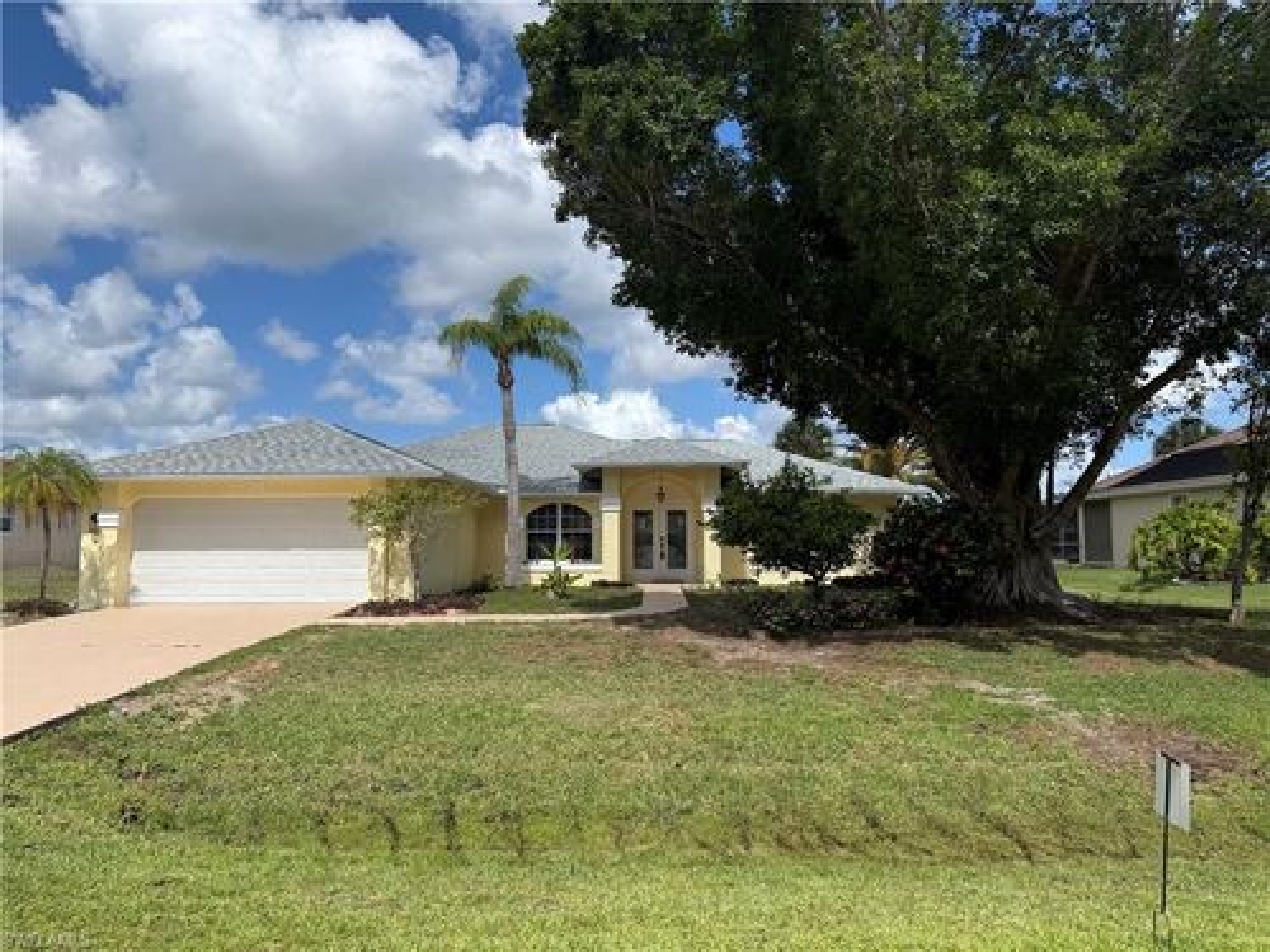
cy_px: 476
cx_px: 635
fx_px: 881
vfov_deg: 56.8
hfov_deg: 71.6
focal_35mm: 24
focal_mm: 6.76
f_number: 1.78
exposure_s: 1/6173
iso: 80
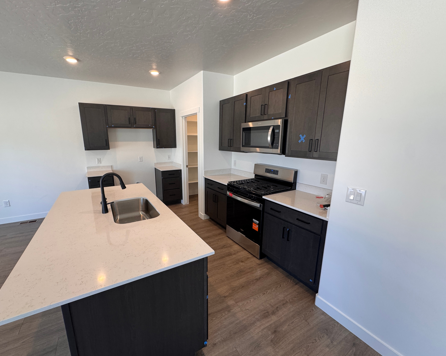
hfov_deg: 96.6
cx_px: 207
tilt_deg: -12.4
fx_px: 198
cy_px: 182
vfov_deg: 84.0
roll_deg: +0.2
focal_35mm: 15
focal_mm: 2.22
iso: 200
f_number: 2.2
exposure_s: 1/120
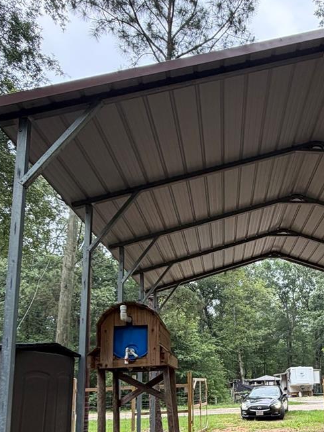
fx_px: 412
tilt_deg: +9.4
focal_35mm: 33
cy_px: 320
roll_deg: +2.3
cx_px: 276
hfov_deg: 40.5
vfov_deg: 53.1
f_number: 2.2
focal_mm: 2.22
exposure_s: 1/126
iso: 50
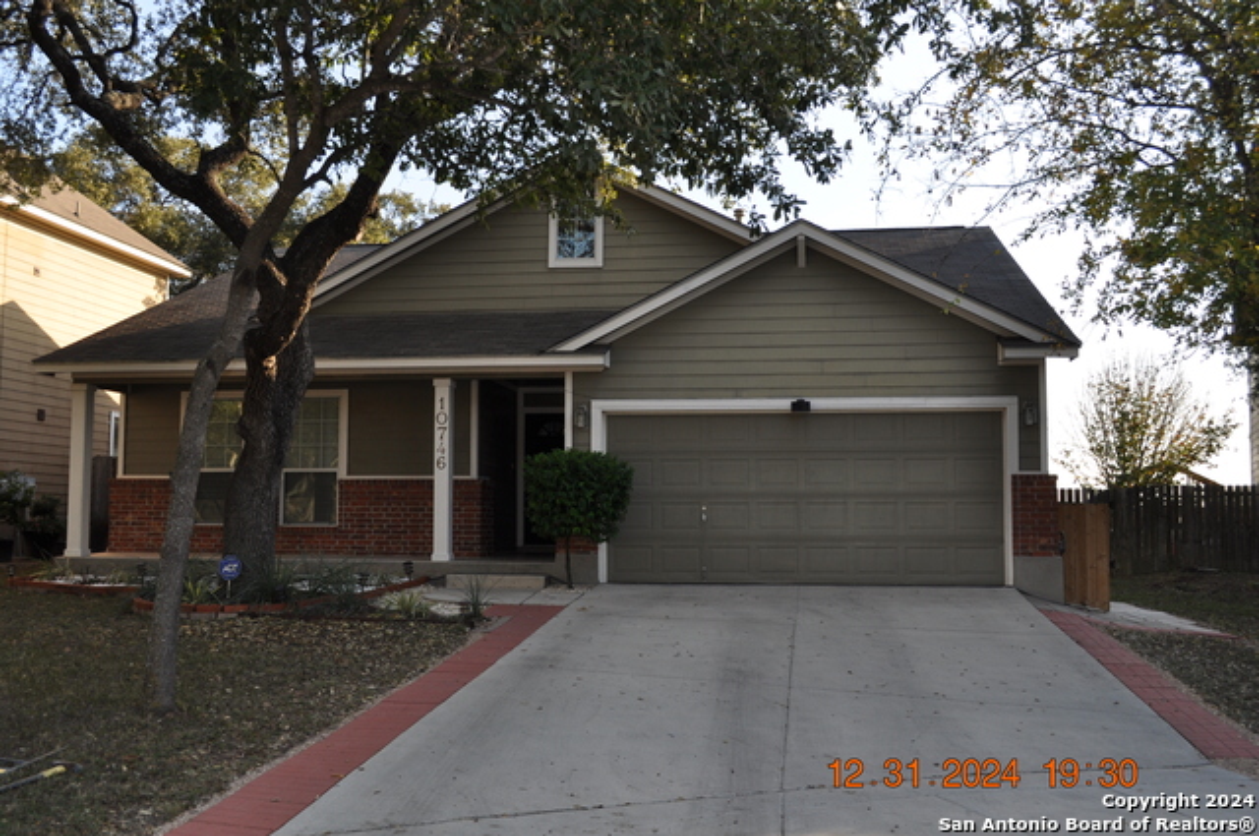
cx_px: 630
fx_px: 1257
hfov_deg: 53.2
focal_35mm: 36
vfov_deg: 36.8
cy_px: 418
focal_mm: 24
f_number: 6.3
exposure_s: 1/200
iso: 200
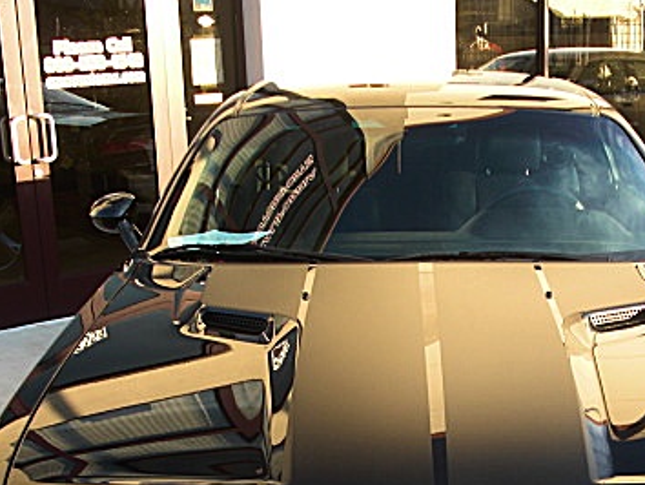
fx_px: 1212
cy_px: 434
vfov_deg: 22.1
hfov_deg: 29.6
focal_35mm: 65
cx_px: 430
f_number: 2.8
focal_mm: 6.3
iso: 50
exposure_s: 1/100
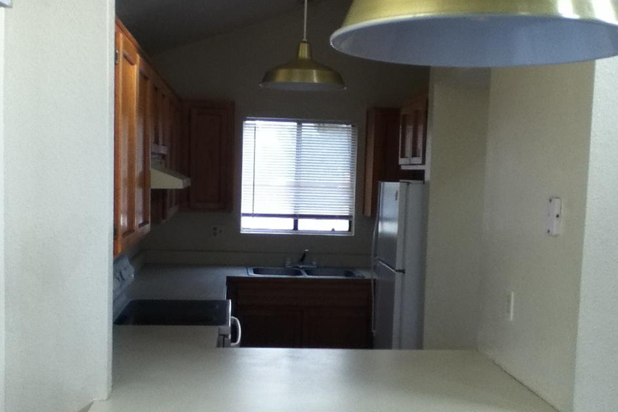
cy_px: 233
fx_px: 583
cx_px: 304
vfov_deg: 38.8
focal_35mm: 34
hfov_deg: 55.8
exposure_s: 1/30
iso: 100
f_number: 2.4
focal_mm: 3.85
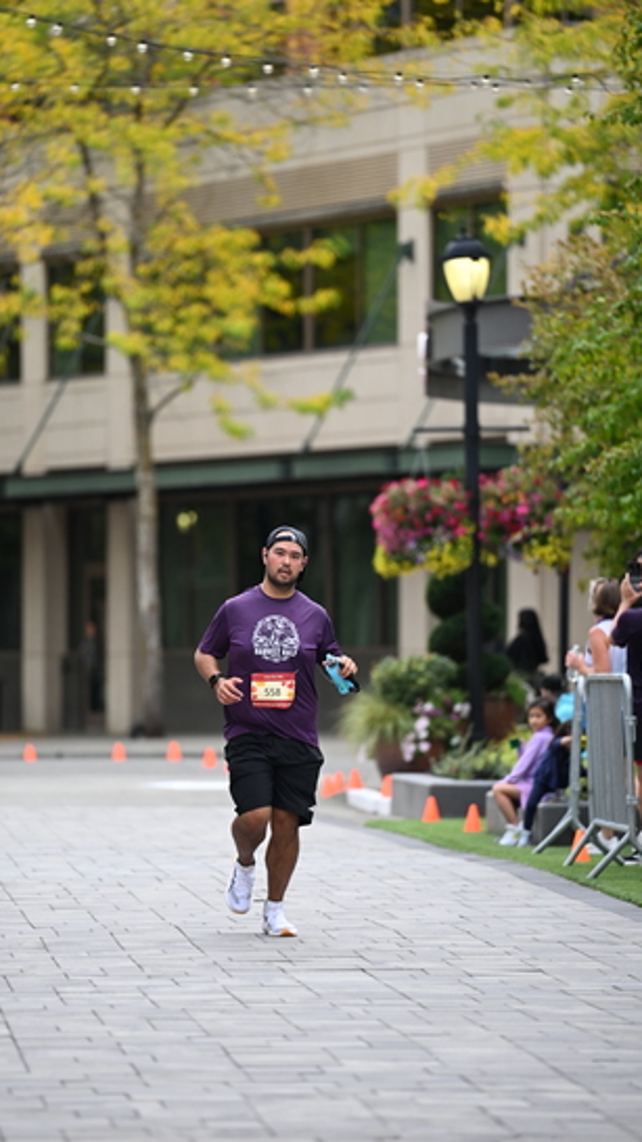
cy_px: 569
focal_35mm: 211
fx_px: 6388
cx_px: 277
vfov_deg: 10.2
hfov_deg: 5.8
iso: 640
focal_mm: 200
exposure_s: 1/2500
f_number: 2.8
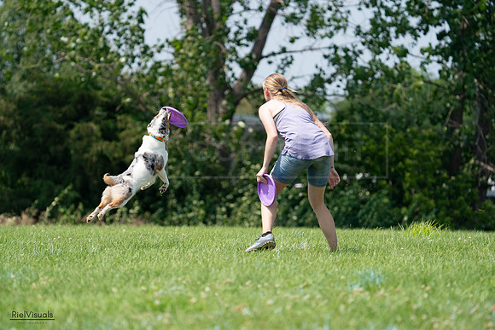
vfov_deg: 4.4
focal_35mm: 315
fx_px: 4332
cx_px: 248
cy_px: 165
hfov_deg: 6.5
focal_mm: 315
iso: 1250
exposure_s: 1/4000
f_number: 6.3
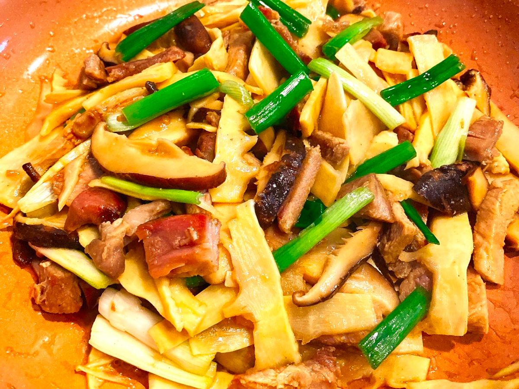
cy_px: 194
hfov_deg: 67.3
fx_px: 390
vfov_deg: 53.1
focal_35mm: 26
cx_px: 260
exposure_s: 1/40
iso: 400
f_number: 1.8
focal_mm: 4.25
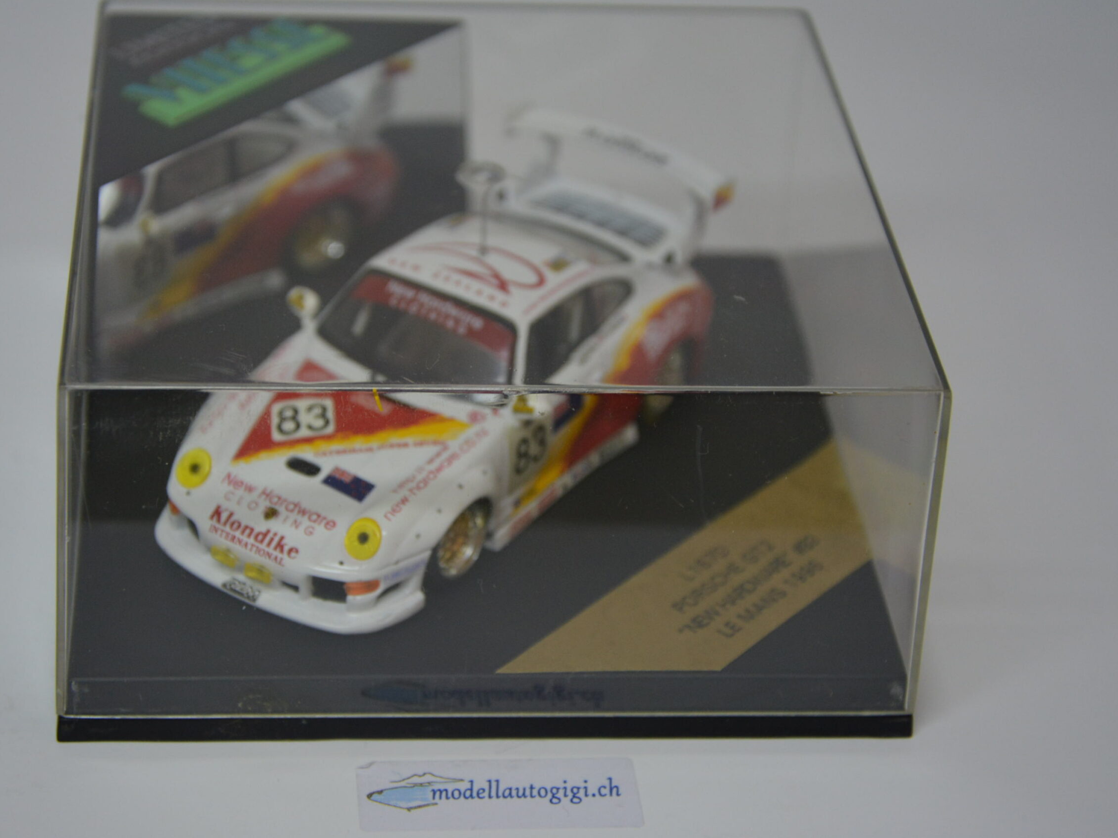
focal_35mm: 95
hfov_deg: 20.6
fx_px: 3068
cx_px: 515
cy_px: 415
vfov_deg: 15.6
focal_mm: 58
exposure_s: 1/60
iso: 800
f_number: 5
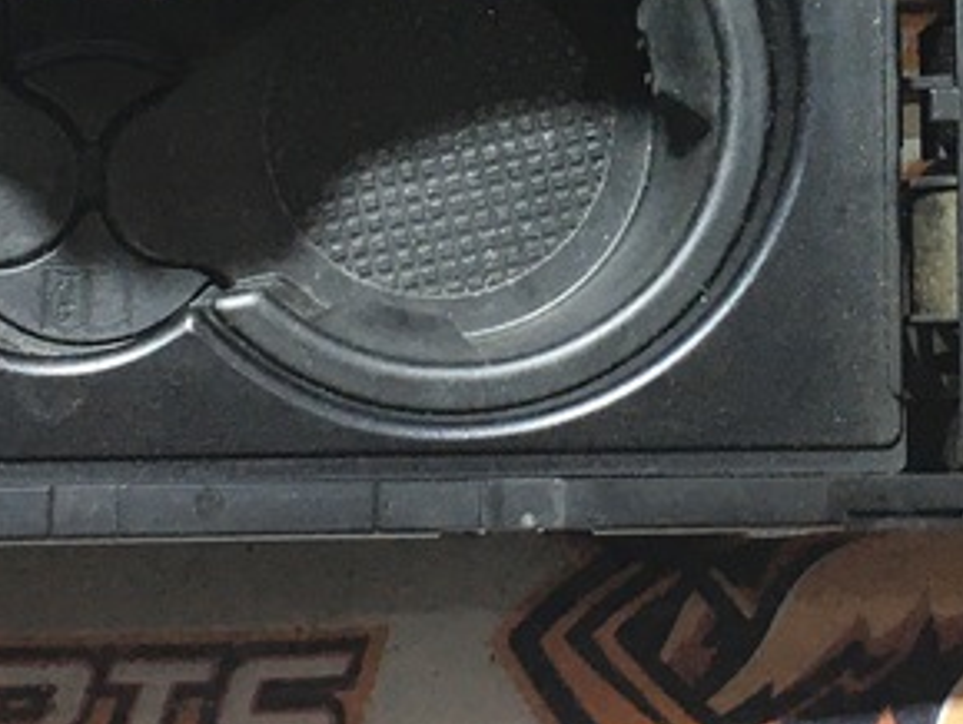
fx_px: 3341
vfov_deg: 12.1
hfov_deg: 16.3
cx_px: 794
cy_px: -149
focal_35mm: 120
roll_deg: -0.9
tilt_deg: -44.8
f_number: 2.2
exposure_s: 1/33
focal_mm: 4.15
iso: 50
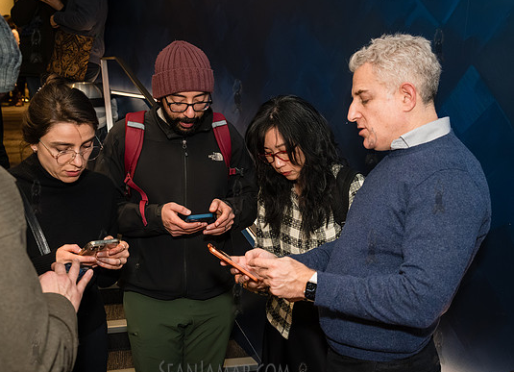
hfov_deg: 46.3
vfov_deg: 34.4
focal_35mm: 41
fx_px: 601
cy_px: 200
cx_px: 267
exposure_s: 1/200
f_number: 5
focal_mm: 35
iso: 6400
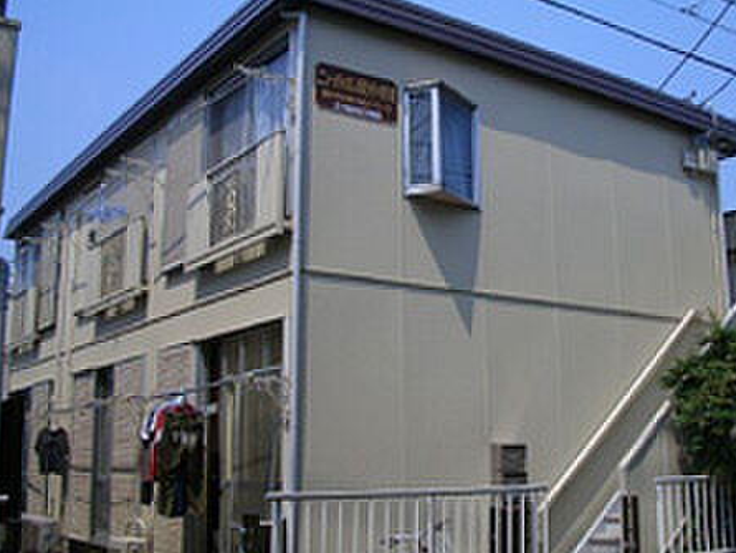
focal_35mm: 44
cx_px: 405
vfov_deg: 32.9
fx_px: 936
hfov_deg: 42.9
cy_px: 267
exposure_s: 1/800
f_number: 4.3
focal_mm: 5.8
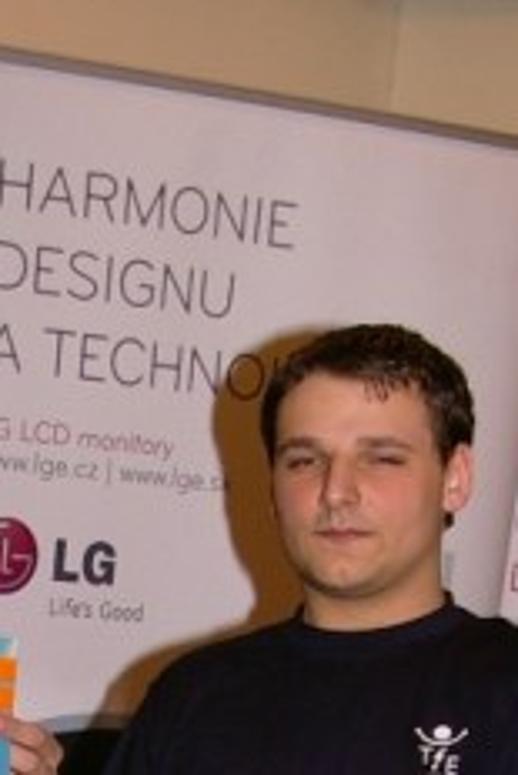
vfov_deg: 16.5
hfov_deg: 12.2
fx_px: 2405
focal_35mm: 112
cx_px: 17
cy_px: 1203
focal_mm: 23
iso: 200
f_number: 4
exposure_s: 1/45
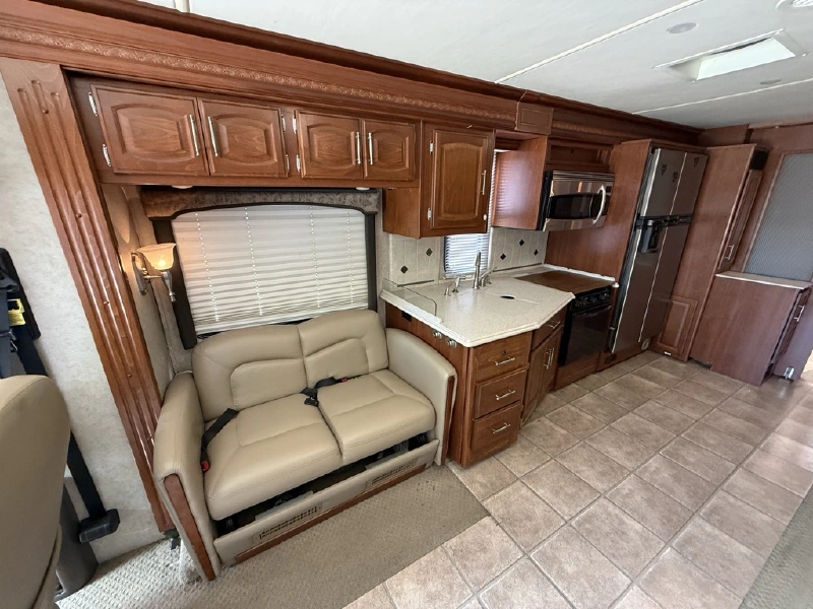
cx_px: 406
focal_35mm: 14
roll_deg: +0.2
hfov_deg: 102.1
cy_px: 304
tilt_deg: -16.9
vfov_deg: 85.7
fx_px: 329
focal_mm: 2.22
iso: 400
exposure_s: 1/60
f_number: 2.2
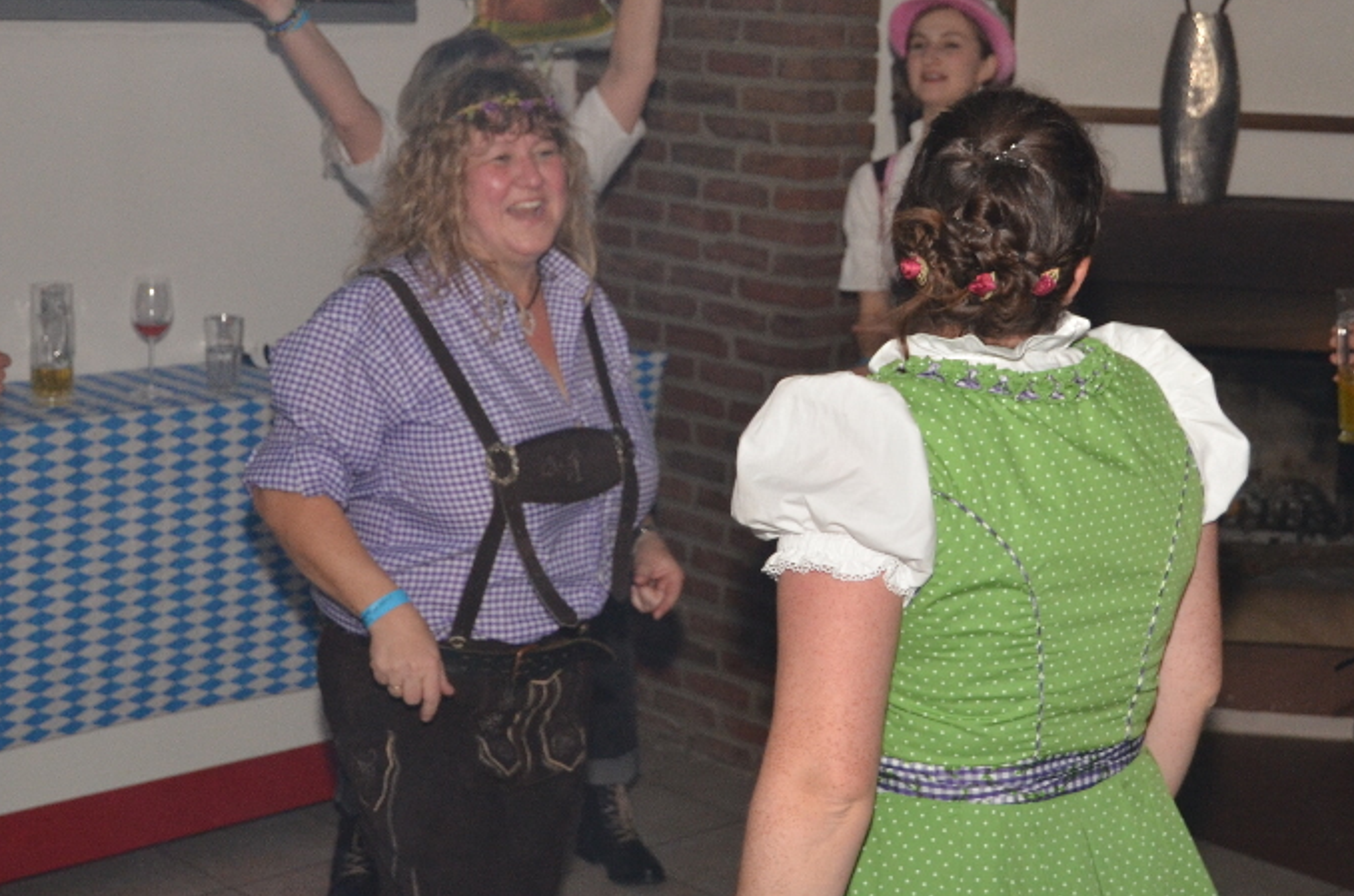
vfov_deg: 22.3
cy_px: 212
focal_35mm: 60
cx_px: 761
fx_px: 2252
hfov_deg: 33.4
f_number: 4
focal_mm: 22
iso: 800
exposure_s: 1/60
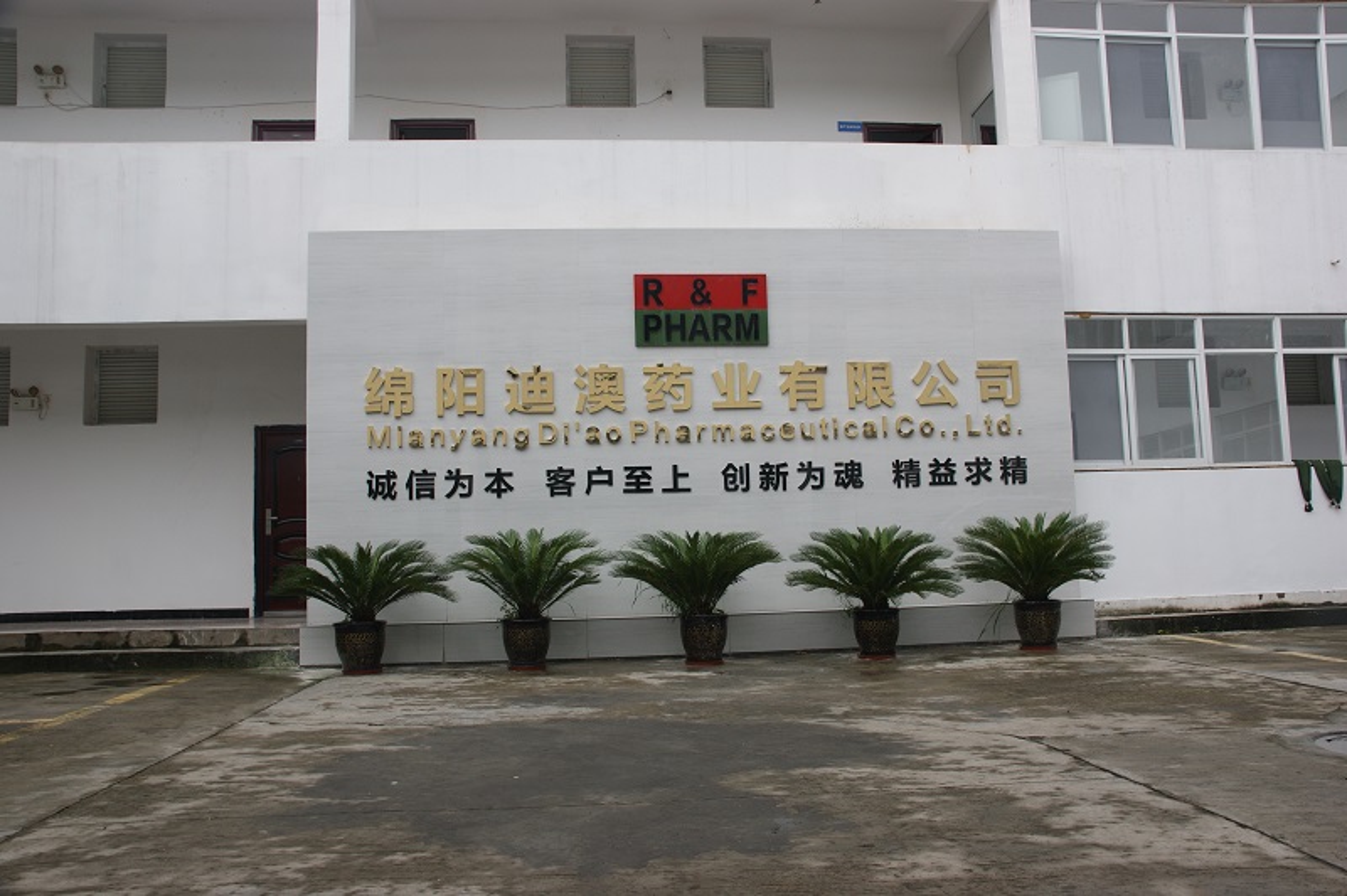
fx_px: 1122
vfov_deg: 43.5
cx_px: 674
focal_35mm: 30
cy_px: 448
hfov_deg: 62.0
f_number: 9
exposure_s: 1/80
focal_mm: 20
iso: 100
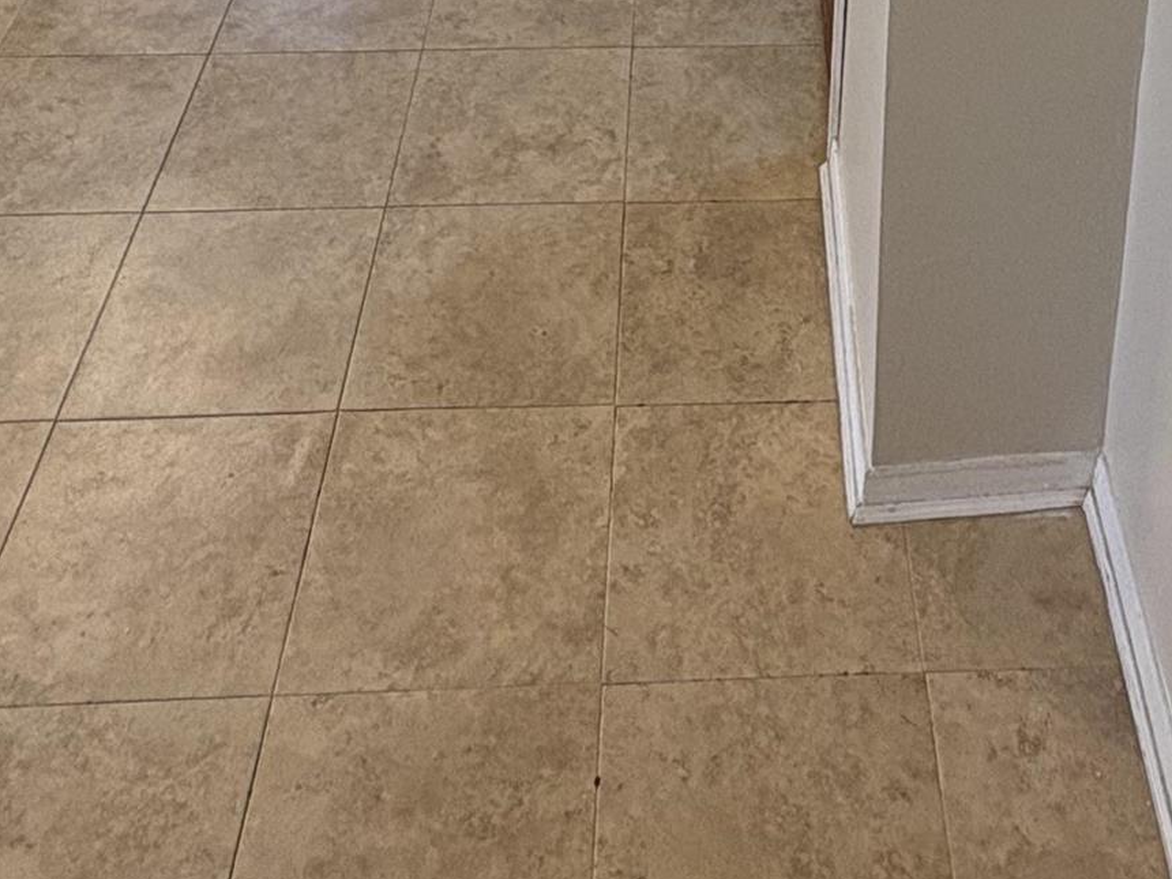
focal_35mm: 50
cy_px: -574
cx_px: 781
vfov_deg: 21.9
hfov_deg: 37.8
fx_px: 1693
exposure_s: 1/120
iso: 250
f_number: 2.2
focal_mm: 2.22
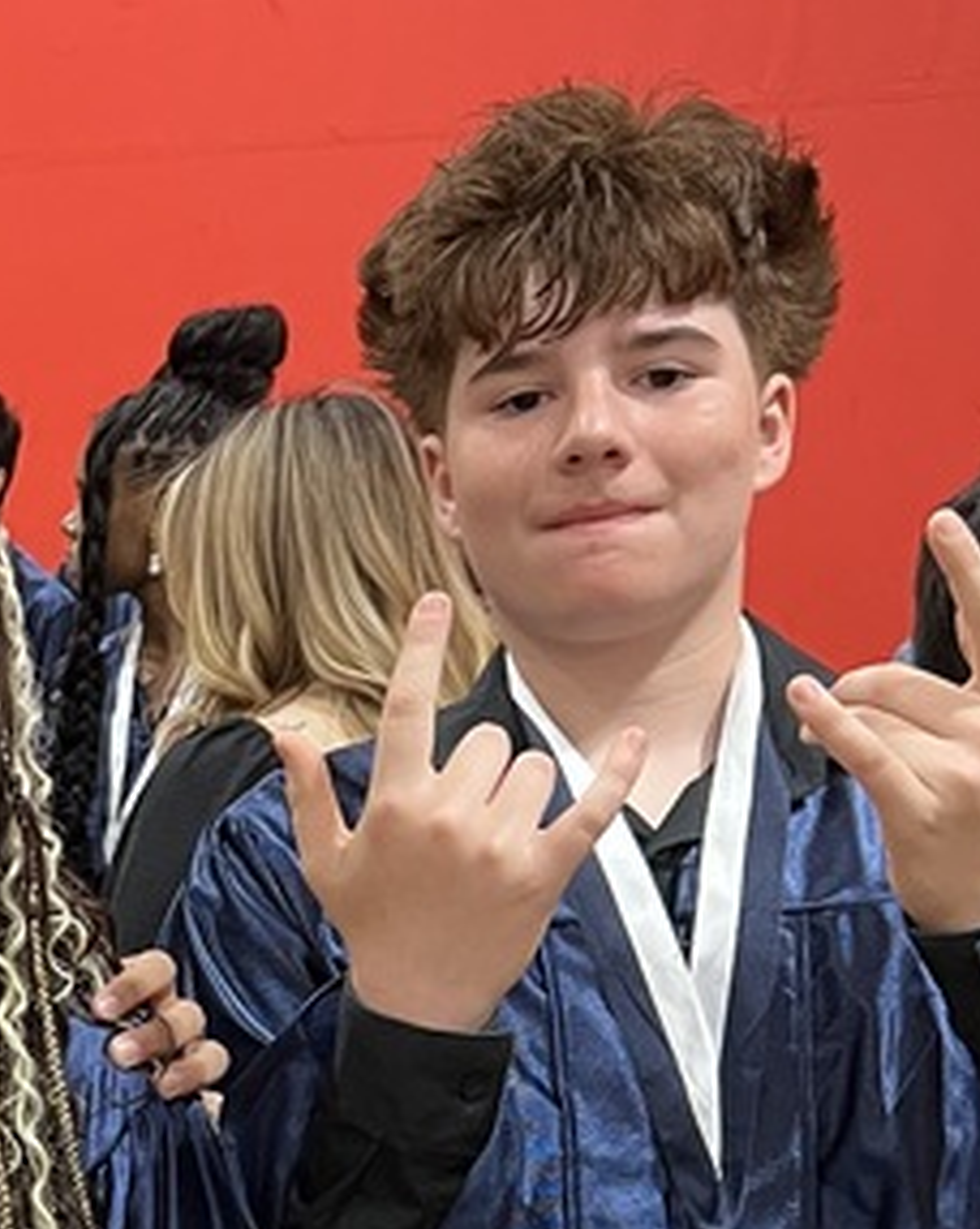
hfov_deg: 15.7
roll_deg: +1.1
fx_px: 3306
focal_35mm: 91
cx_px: -404
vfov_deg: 20.2
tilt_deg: -13.4
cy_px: 1324
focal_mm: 5.7
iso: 400
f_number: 1.5
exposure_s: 1/60
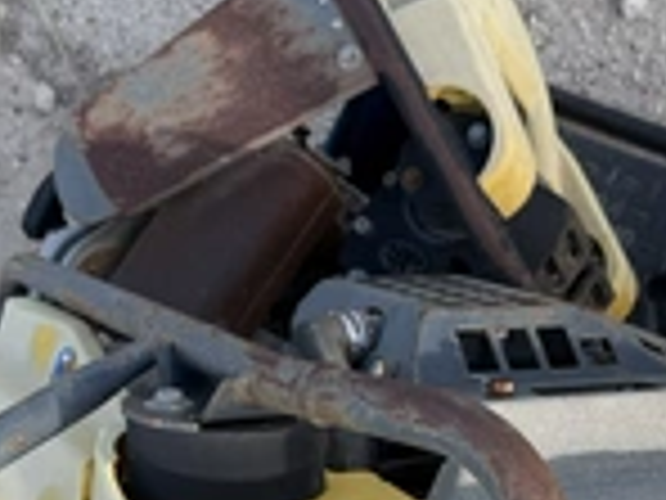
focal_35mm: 65
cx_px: 414
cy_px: 523
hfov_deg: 29.7
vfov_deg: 21.6
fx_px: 1251
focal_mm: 6.76
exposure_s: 1/1727
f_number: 1.78
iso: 80
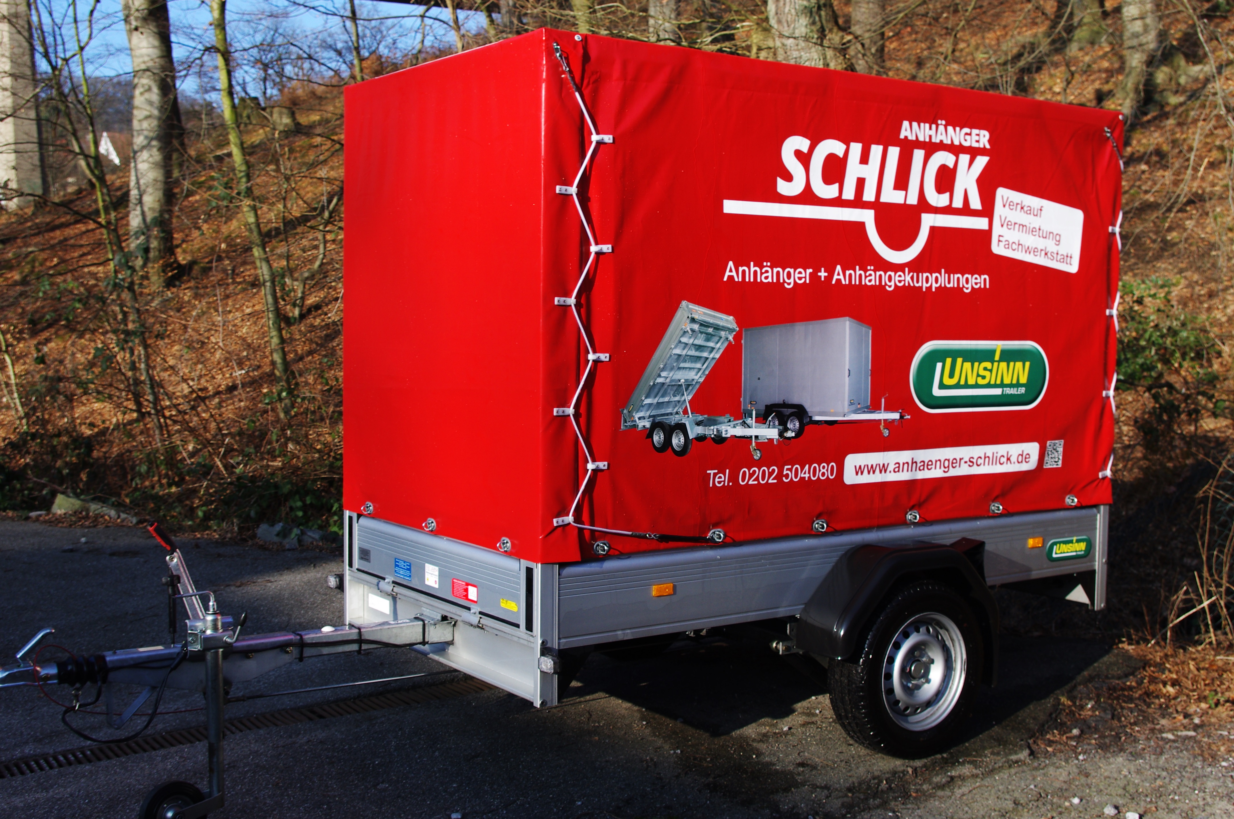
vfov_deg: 34.1
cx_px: 617
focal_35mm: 39
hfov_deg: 49.6
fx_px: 1335
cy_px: 410
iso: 200
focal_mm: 26.25
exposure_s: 1/320
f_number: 7.1
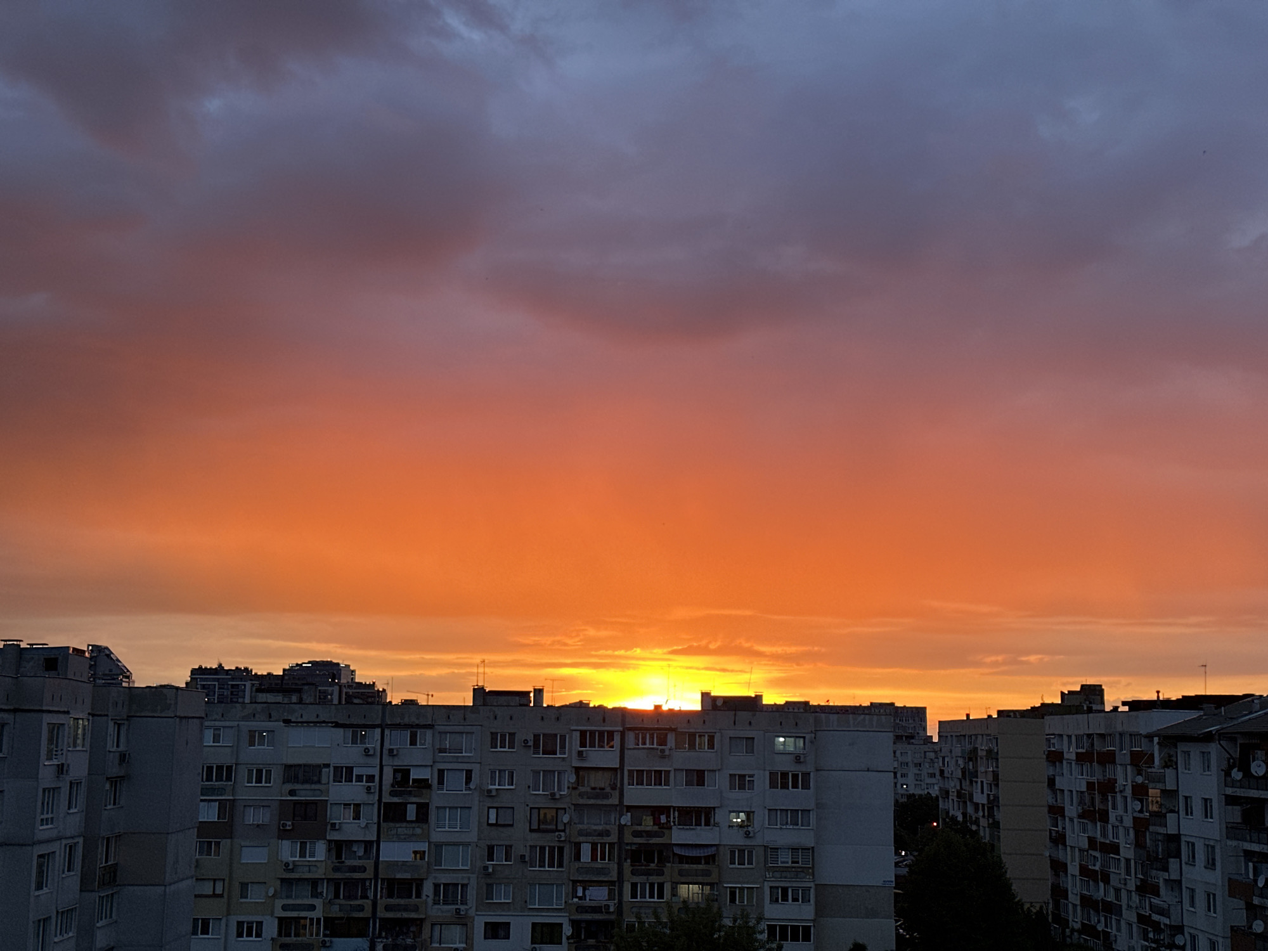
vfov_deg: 30.3
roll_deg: -1.0
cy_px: 476
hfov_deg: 39.7
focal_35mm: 48
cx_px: 634
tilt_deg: +7.8
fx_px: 1758
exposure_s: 1/121
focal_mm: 6.86
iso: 64
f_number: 1.78
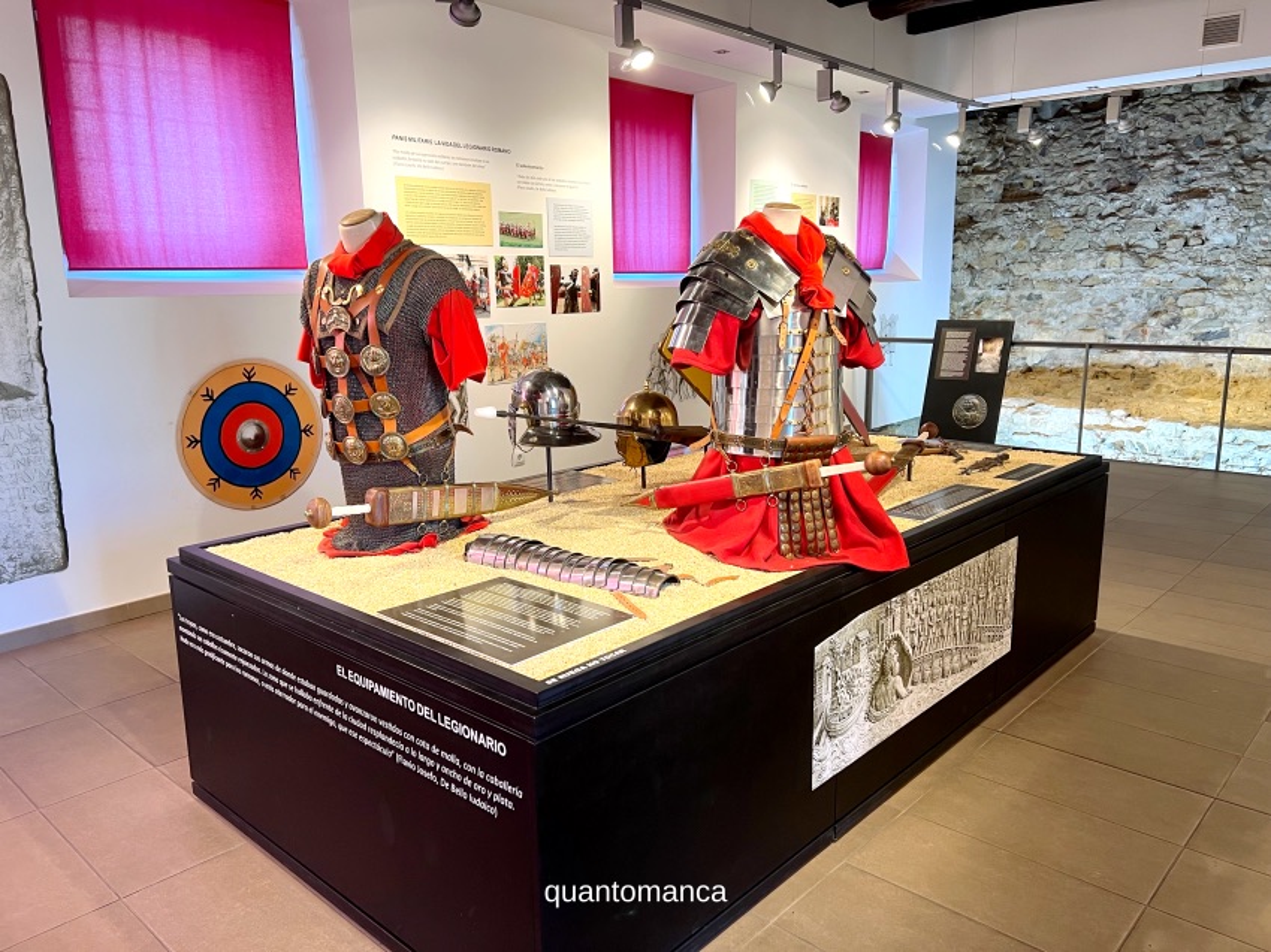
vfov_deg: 53.0
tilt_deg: -11.5
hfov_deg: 67.3
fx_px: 954
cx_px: 636
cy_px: 476
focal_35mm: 26
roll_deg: +0.7
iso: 64
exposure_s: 1/50
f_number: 1.5
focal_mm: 5.7
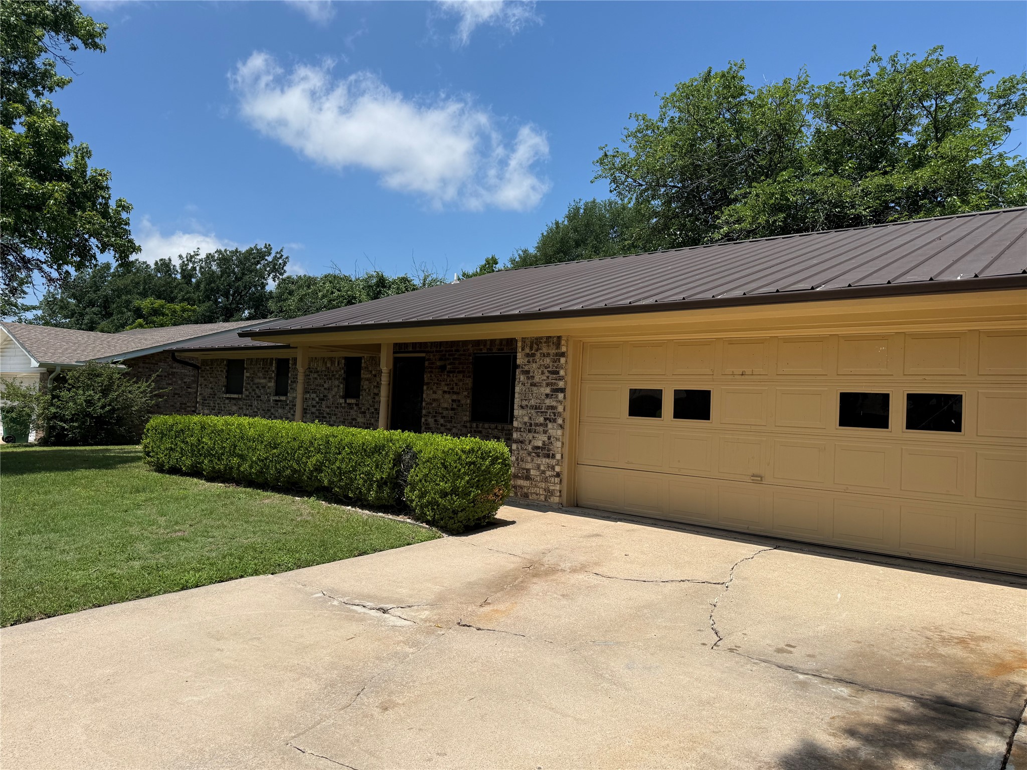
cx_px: 514
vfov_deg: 56.8
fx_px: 712
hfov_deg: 71.6
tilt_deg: +2.1
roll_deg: -2.9
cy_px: 385
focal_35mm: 24
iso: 80
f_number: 1.78
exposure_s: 1/5714
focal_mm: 6.76
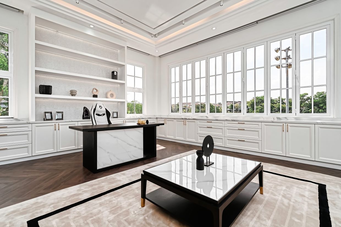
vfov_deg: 73.7
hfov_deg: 96.8
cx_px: 170
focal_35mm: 16
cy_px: 114
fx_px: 152
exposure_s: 1/40
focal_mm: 16
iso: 500
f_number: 9
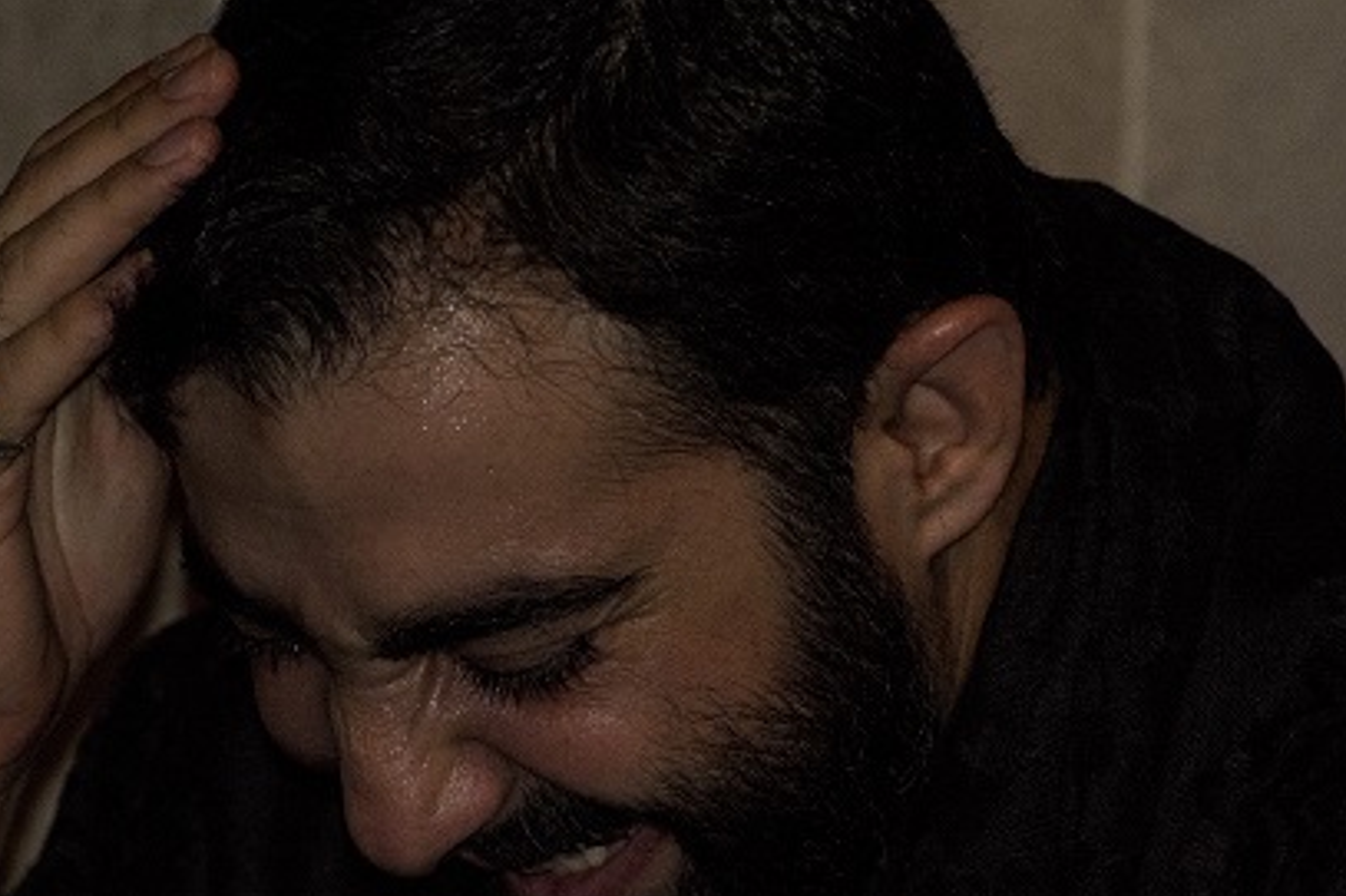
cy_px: 555
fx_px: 14983
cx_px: 506
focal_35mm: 401
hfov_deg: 5.1
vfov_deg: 3.4
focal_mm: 145
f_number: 5
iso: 2000
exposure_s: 1/160
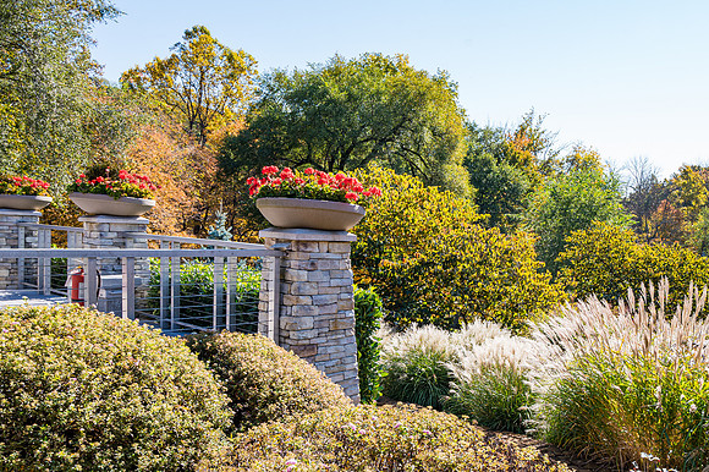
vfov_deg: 38.0
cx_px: 476
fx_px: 680
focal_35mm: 35
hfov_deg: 53.9
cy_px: 301
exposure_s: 1/125
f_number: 9
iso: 125
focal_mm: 25
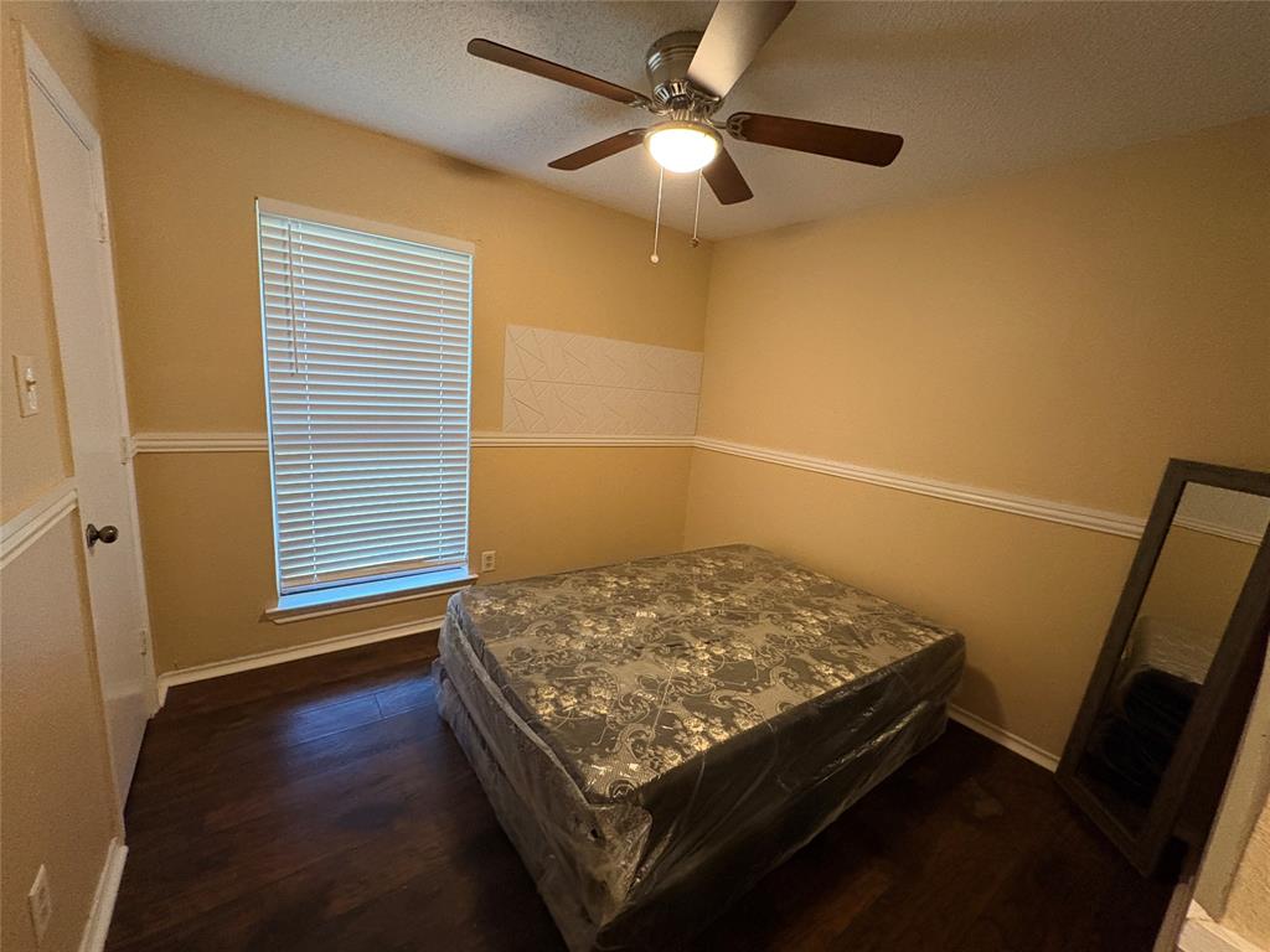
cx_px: 635
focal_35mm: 14
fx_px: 514
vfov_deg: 85.7
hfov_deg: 102.1
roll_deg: -4.2
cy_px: 476
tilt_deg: -10.8
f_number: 2.2
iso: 640
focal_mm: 2.22
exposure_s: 1/60
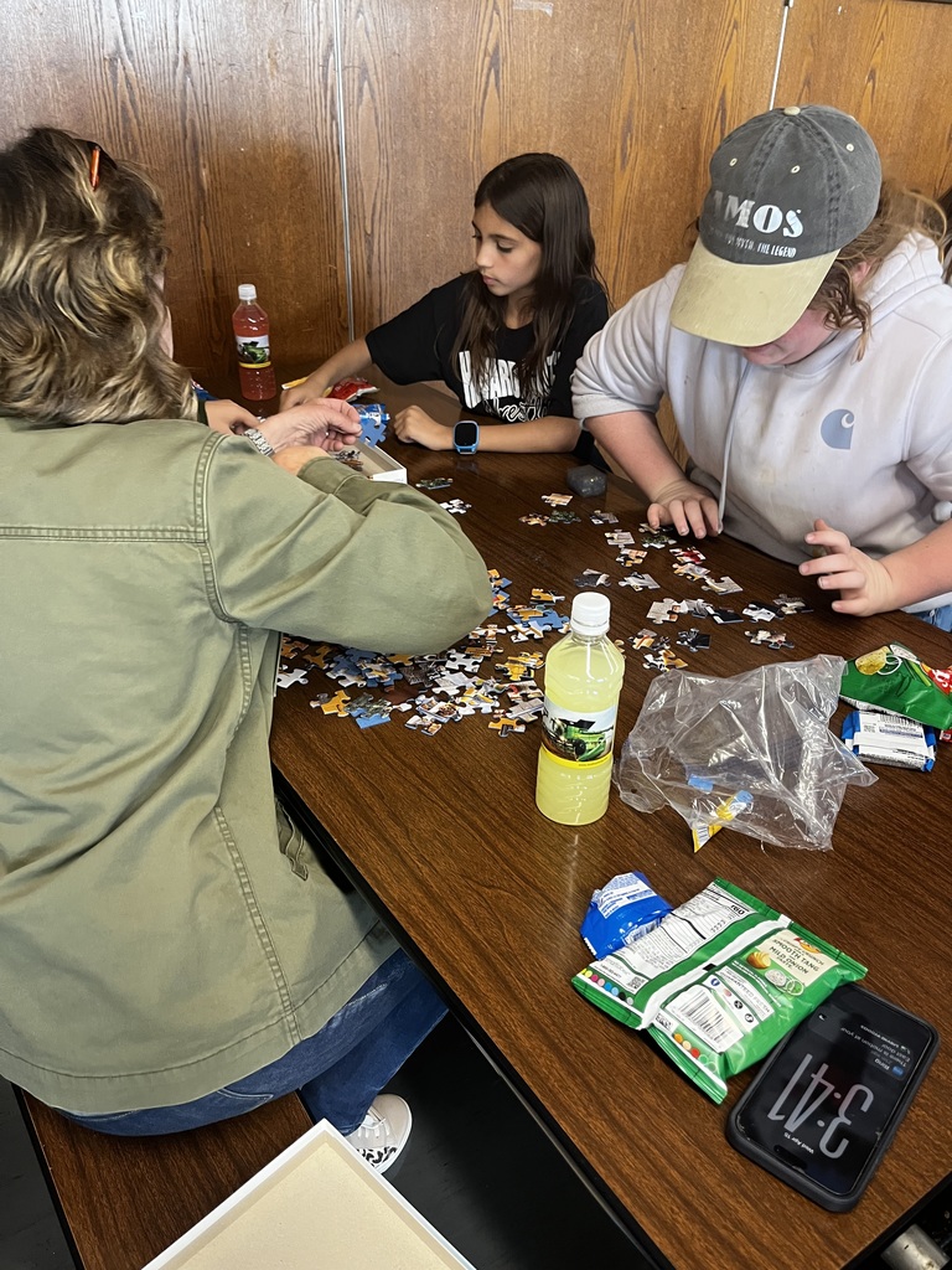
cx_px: 476
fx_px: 953
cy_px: 635
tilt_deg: -31.5
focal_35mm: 26
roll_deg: +0.0
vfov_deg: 67.3
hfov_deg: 53.1
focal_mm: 5.1
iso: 160
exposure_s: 1/60
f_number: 1.6
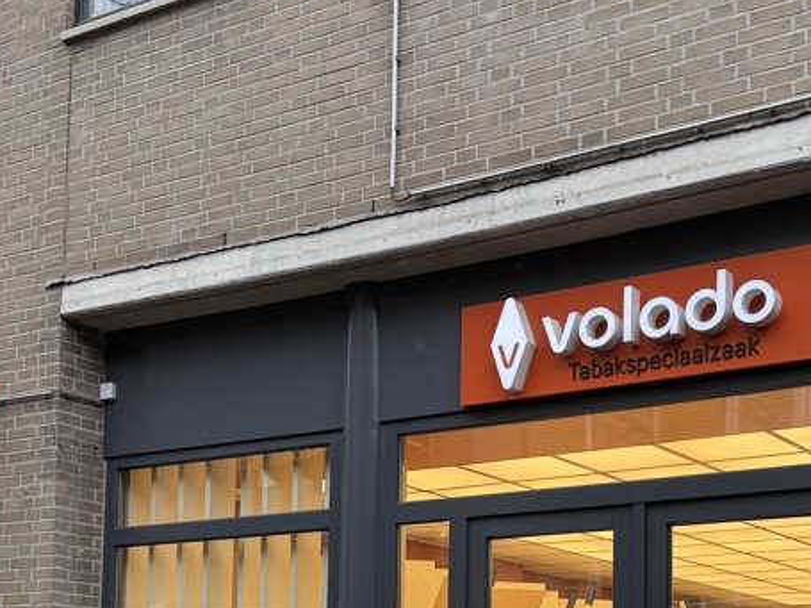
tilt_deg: +5.5
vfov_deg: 25.6
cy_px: 615
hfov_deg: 35.0
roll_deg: -2.2
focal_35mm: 54
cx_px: 583
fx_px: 1265
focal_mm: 6.76
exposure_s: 1/200
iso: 80
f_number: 1.78
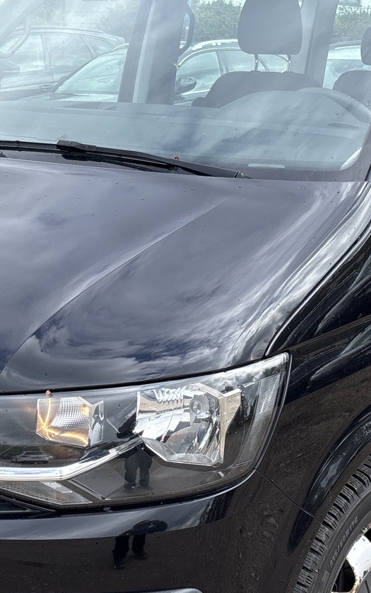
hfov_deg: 20.6
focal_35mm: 63
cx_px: 184
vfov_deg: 32.4
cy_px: 347
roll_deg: -1.1
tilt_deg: -15.7
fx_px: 1019
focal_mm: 5.96
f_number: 1.6
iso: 50
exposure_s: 1/988
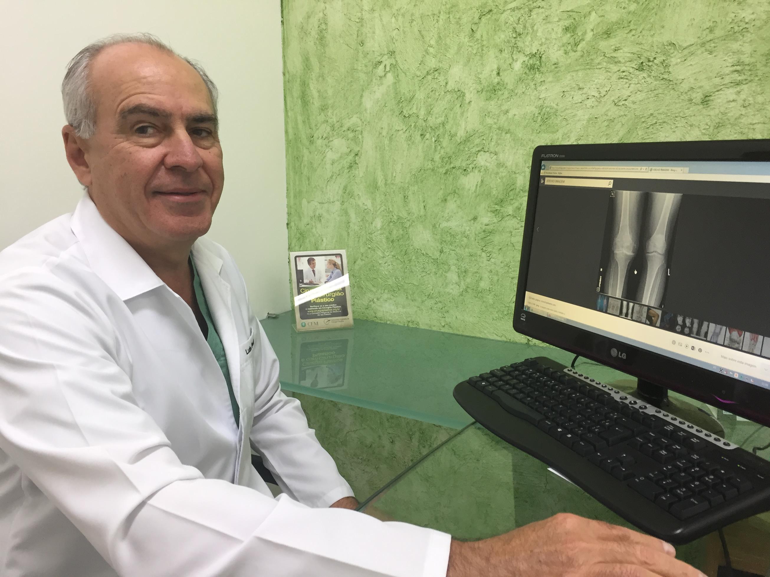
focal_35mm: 29
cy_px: 288
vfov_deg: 48.2
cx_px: 385
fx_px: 645
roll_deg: -0.9
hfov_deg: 61.7
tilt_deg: -11.6
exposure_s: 1/30
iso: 64
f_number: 2.2
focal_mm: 4.15
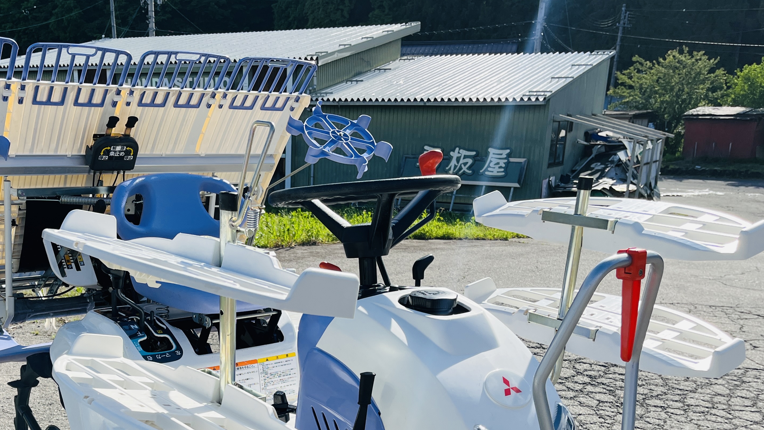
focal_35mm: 40
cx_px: 264
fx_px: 810
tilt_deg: -19.6
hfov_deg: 49.7
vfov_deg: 28.5
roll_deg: -0.5
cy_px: 389
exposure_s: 1/2967
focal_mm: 5.1
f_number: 1.6
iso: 50
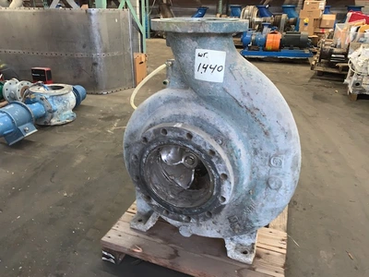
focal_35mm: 26
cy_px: 138
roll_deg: -0.5
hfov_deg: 67.3
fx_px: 277
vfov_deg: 53.1
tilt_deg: -24.3
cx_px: 184
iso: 80
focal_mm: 4.25
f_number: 1.8
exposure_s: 1/5
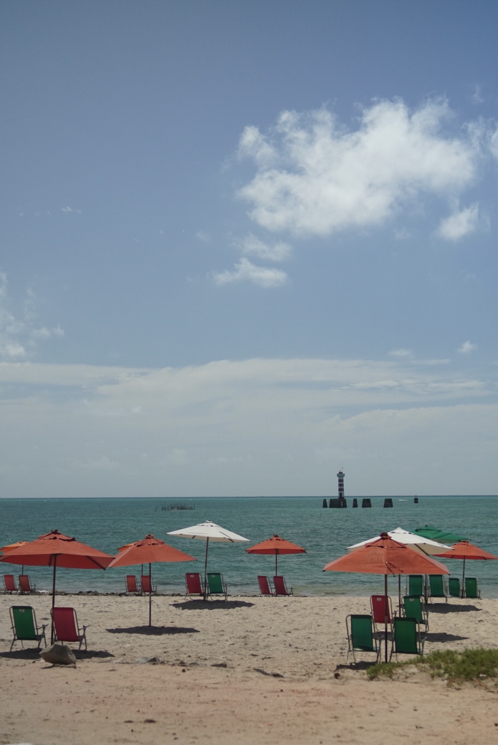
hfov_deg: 27.3
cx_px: 249
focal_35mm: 50
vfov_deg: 39.9
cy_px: 372
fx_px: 1025
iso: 500
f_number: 1.6
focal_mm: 33
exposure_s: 1/1250
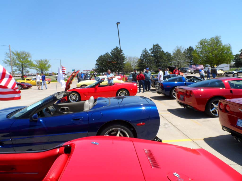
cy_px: 90
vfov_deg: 56.8
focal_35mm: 24
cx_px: 121
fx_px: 168
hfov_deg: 71.6
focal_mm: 4
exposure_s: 1/500
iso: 80
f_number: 4.5
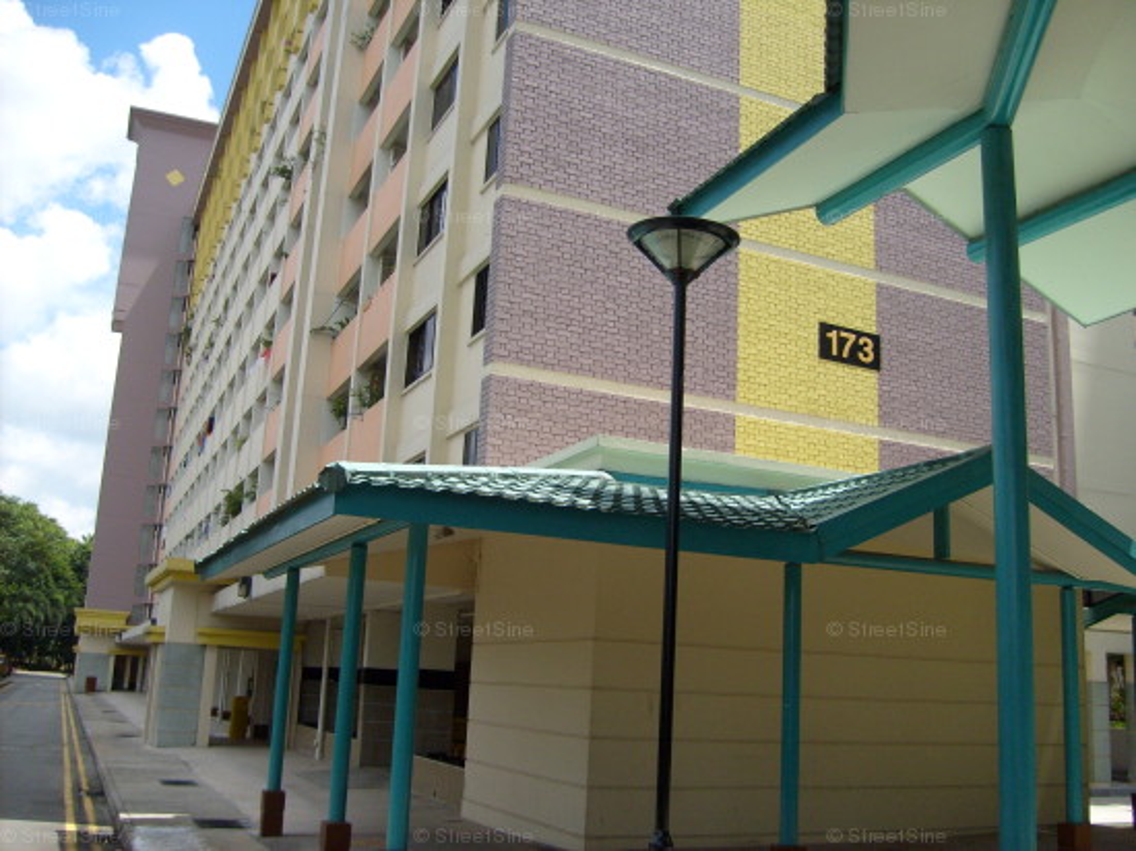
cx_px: 568
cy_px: 426
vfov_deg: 40.7
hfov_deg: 52.6
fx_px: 1148
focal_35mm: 35
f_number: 7.1
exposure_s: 1/250
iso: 80
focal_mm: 5.8
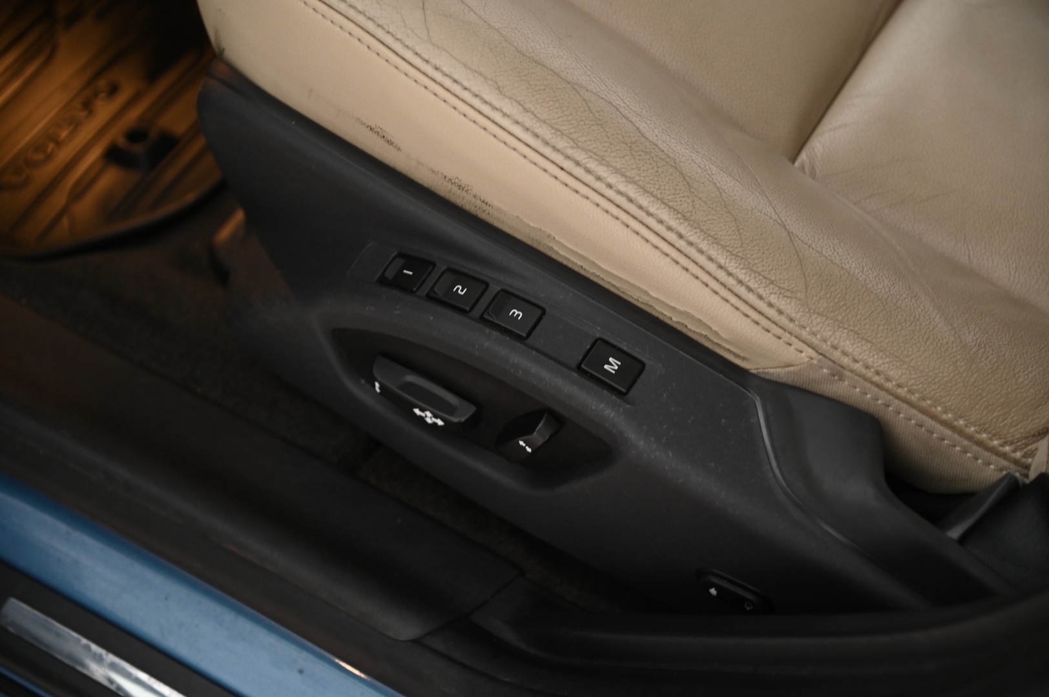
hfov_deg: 28.9
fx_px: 2038
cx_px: 524
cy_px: 348
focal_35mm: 70
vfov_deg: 19.4
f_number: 4
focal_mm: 70
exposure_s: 1/15
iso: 2000
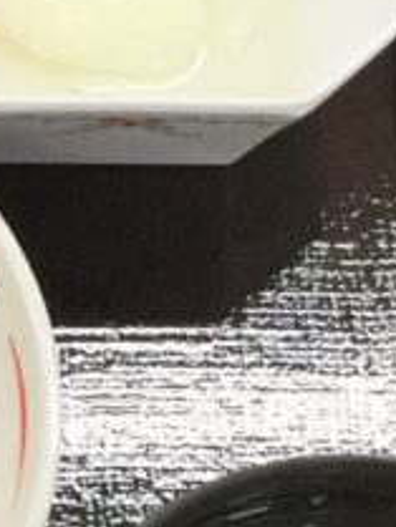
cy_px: 535
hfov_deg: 8.1
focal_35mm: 178
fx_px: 2712
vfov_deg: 11.0
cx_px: -298
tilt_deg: -64.2
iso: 40
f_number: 2.4
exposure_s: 1/30
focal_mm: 3.3
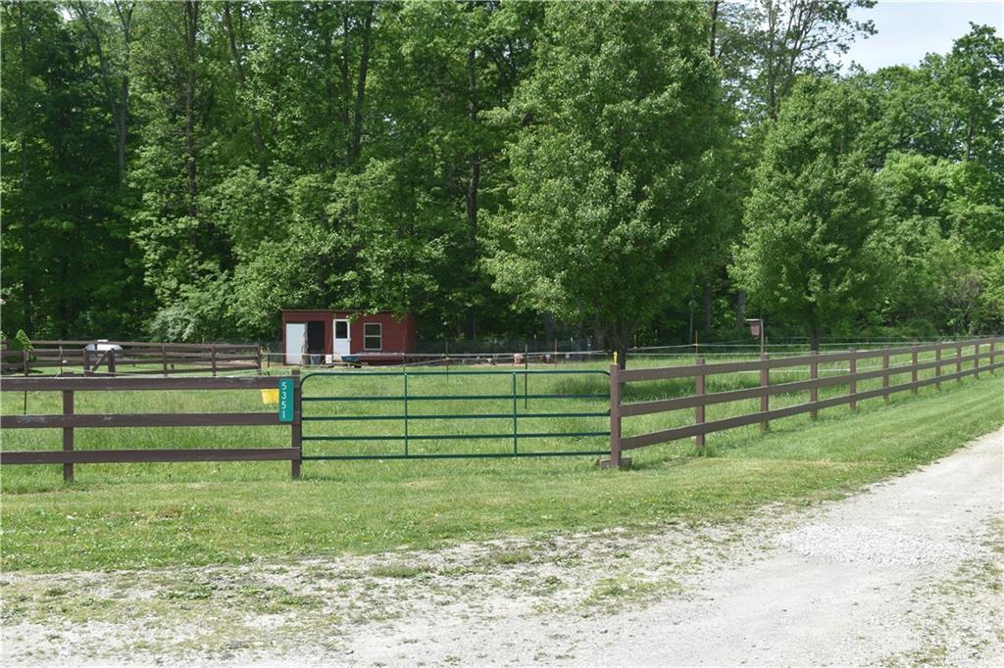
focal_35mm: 40
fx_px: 1129
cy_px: 334
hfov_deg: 47.9
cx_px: 502
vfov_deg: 33.0
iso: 125
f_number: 8
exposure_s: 1/250
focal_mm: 27
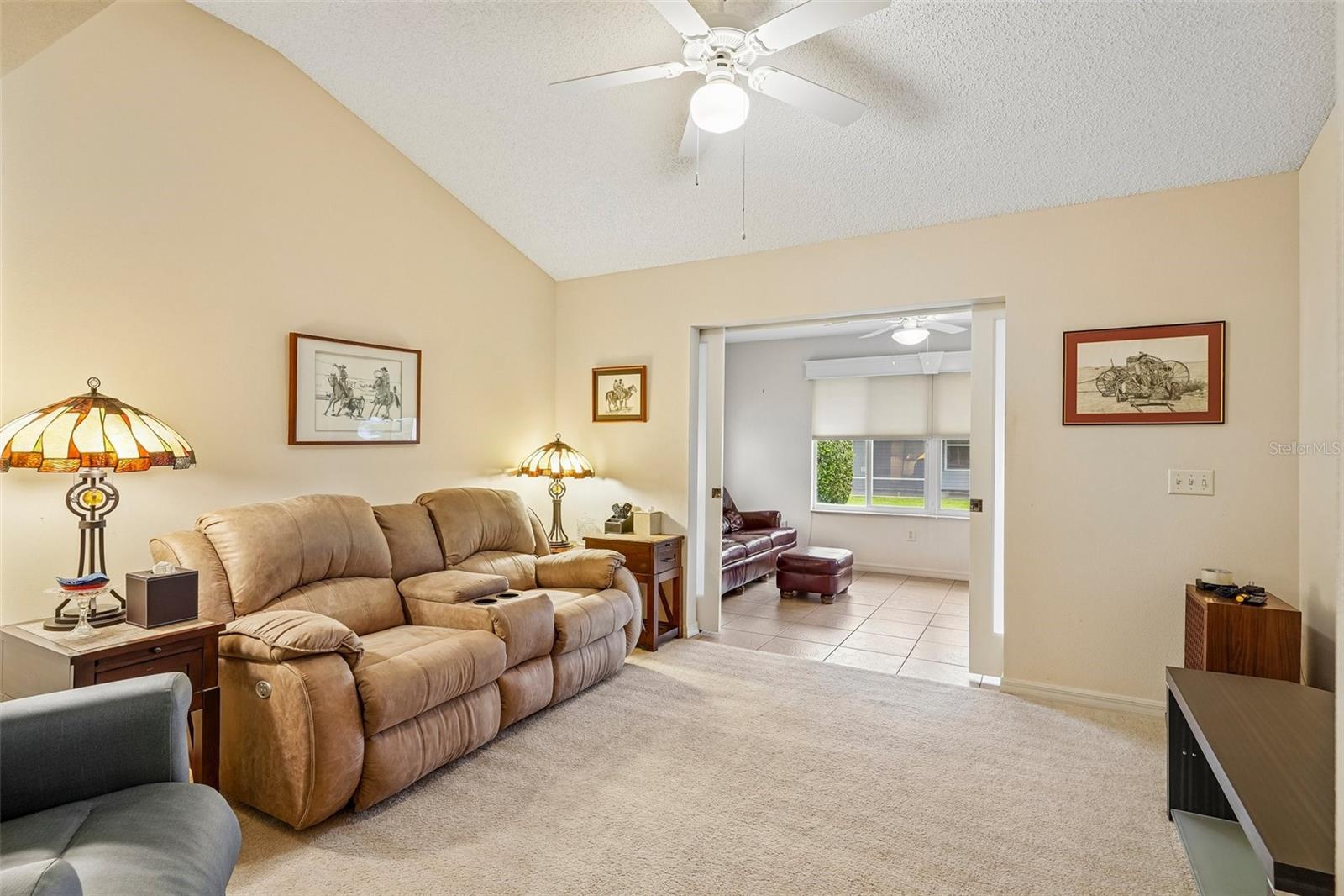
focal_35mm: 17
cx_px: 672
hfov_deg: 93.3
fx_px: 634
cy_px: 448
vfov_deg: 70.4
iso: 400
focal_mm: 17
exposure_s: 1/8
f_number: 9
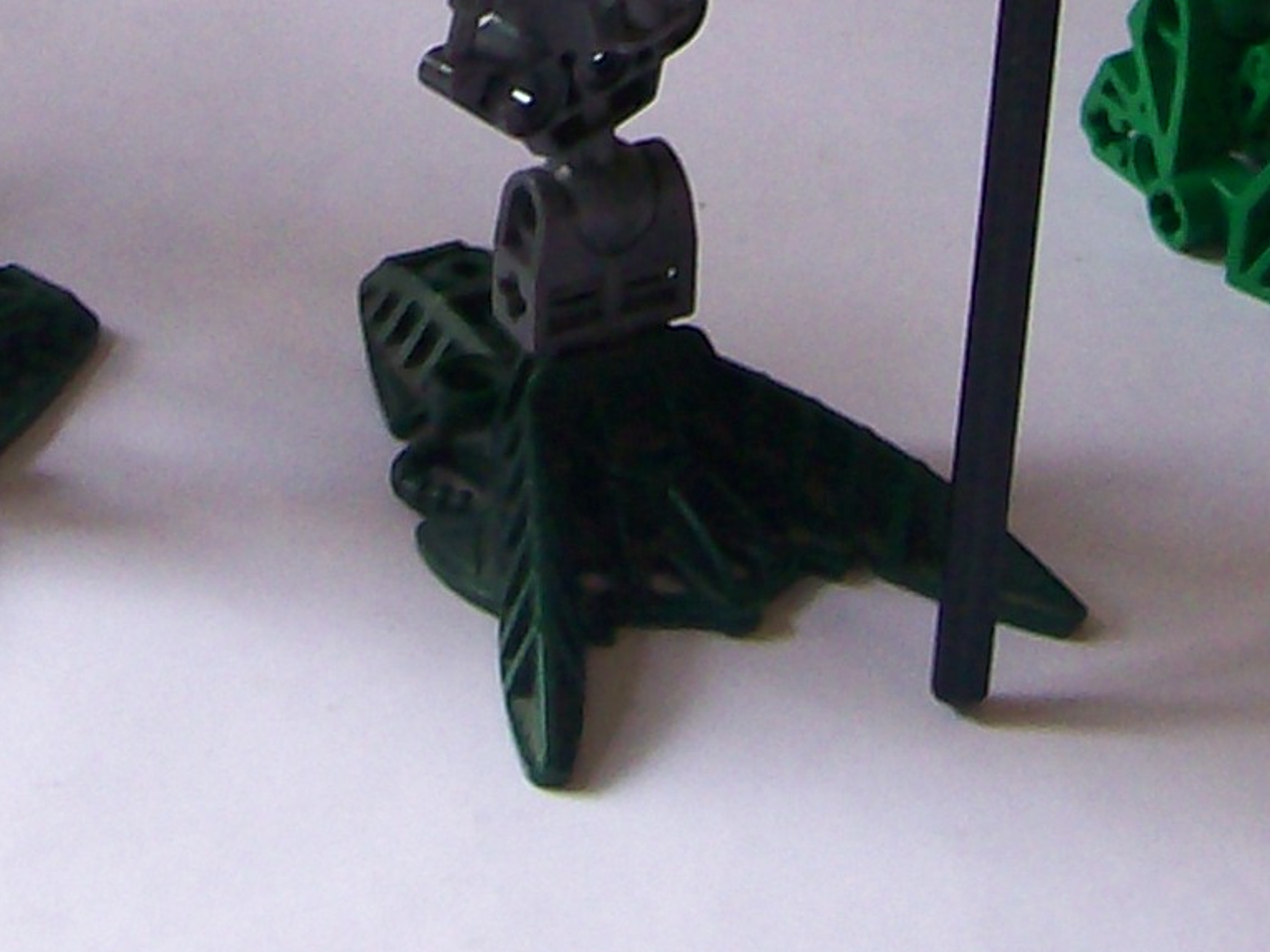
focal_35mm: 145
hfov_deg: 13.5
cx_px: 98
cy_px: -599
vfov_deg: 9.8
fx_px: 5319
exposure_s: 1/84.7
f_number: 2.7
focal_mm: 6
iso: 80
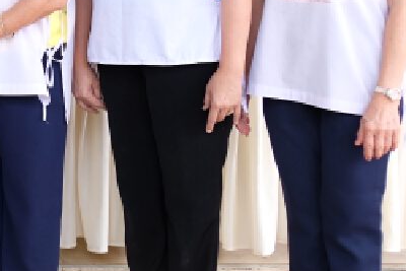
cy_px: 5
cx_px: -179
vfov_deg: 11.9
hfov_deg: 16.5
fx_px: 1286
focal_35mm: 114
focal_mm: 25.4
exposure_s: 1/150
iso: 200
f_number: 4
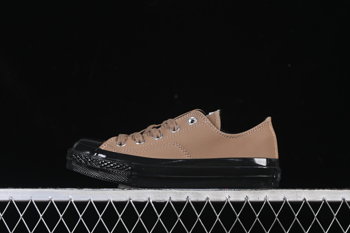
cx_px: 175
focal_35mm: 75
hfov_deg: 27.0
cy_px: 116
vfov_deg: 18.2
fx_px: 729
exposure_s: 1/60
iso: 160
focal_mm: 50
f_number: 6.3
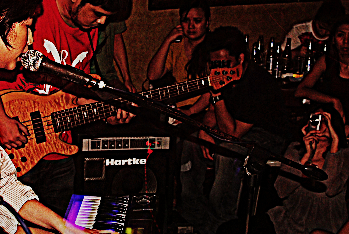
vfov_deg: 15.6
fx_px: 853
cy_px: 98
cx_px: 145
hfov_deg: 23.1
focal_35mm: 88
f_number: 5.6
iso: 200
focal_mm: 35
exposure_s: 1.3
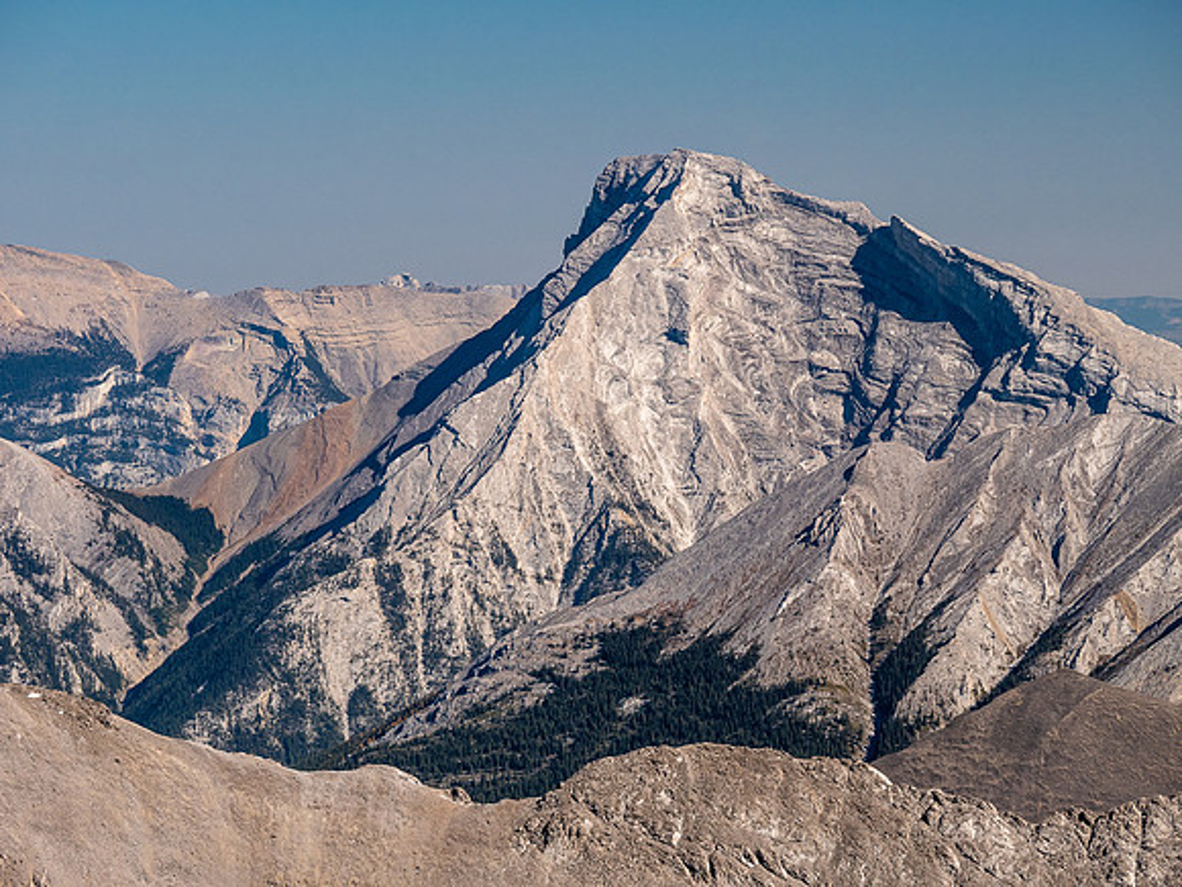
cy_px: 444
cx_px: 591
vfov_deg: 7.4
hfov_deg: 9.9
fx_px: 6829
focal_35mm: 200
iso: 200
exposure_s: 1/250
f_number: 8
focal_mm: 100
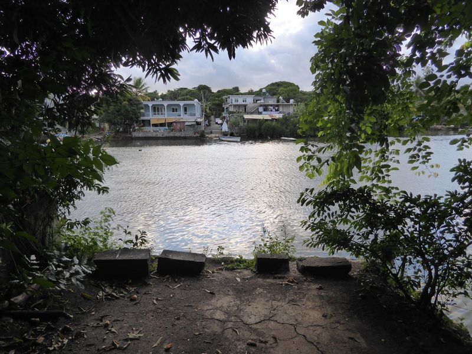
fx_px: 341
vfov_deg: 54.9
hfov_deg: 69.4
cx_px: 236
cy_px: 177
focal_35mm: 25
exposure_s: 1/200
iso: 160
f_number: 3.3
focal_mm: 4.3
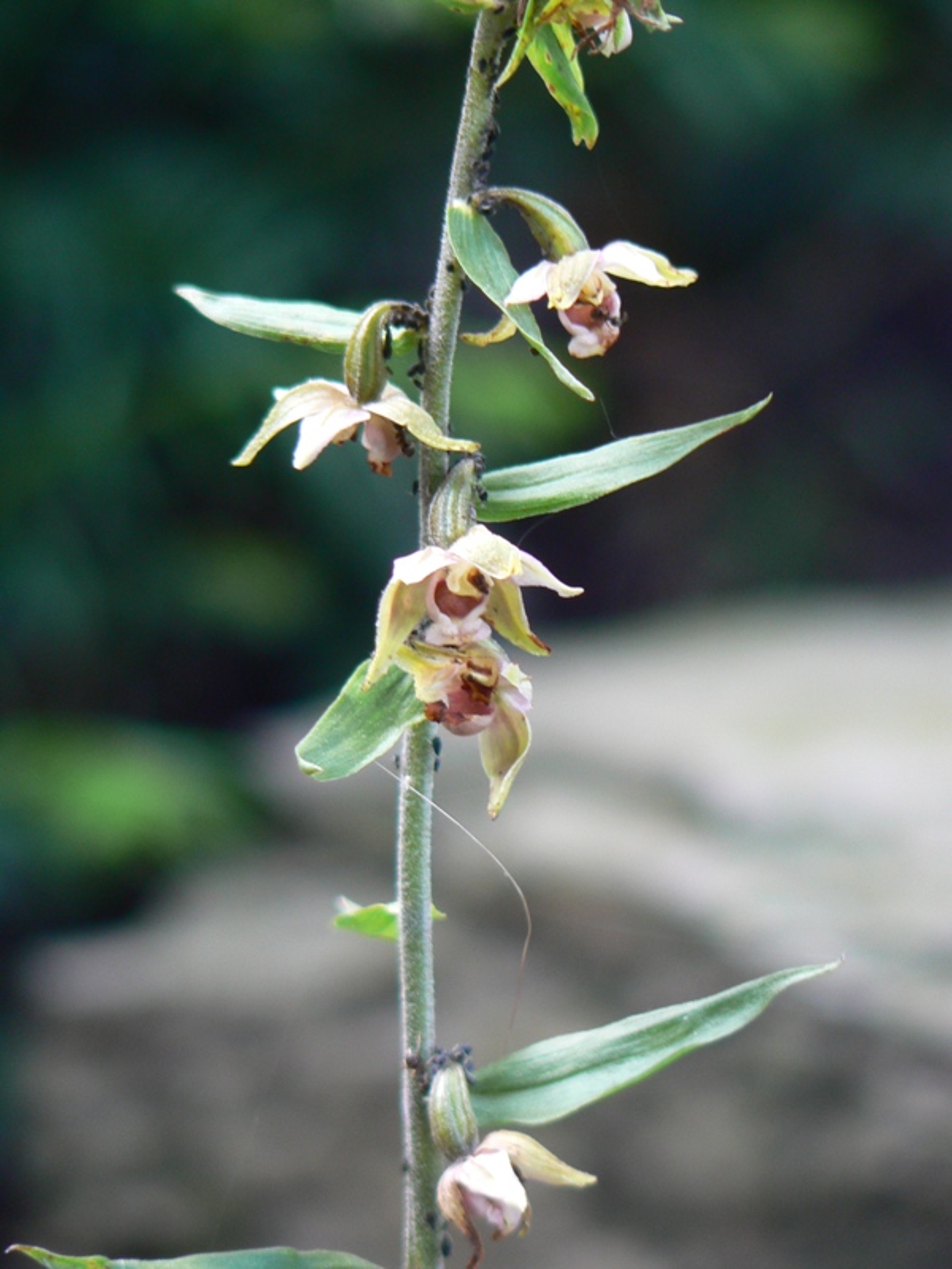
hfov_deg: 3.4
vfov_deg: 4.6
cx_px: 476
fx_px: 15841
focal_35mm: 432
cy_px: 634
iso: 100
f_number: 3.3
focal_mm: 72
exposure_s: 1/30
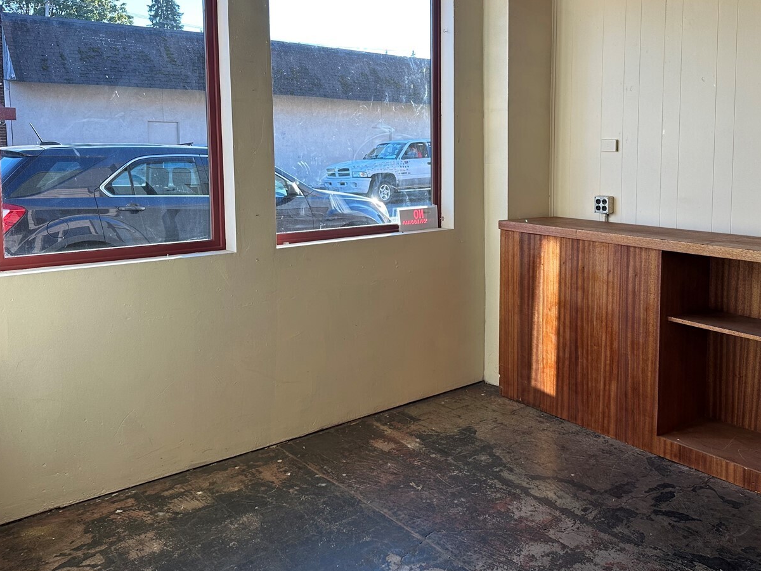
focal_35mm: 32
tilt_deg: -4.3
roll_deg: -0.6
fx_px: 703
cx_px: 448
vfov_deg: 43.8
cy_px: 214
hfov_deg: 56.5
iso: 80
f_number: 1.78
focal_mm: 6.86
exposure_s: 1/331
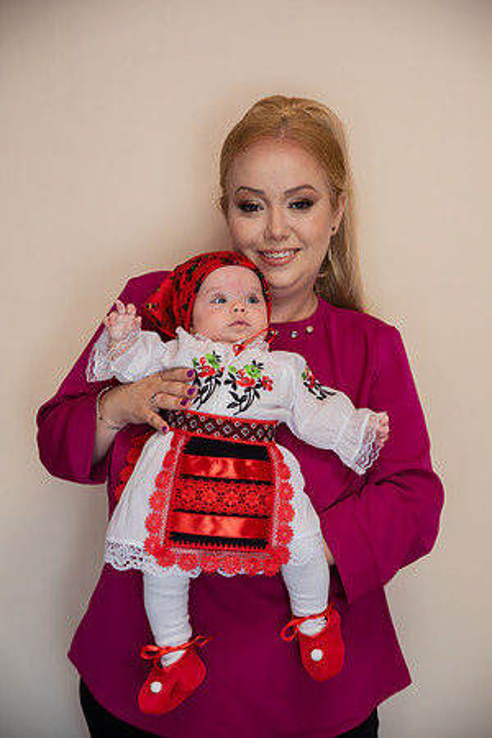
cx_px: 246
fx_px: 1332
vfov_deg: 31.0
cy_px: 369
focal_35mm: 65
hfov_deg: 20.9
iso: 400
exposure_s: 1/200
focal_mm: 65
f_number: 3.2
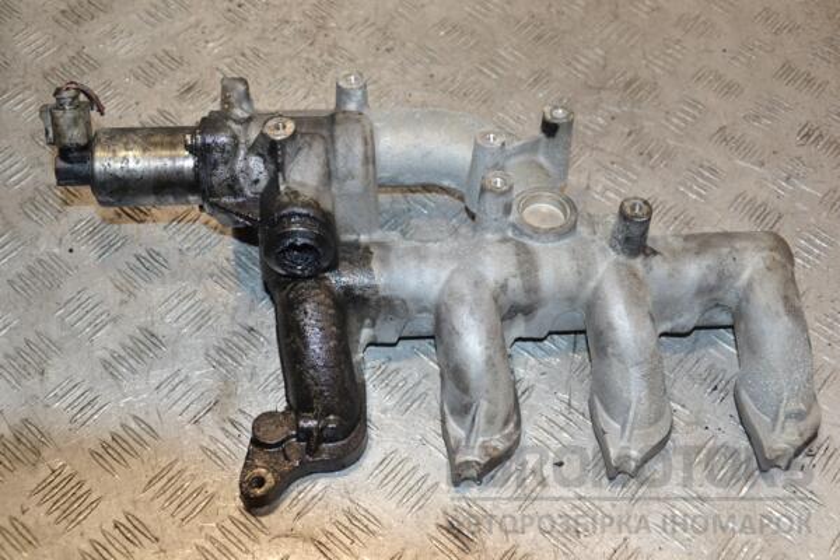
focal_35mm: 45
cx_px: 420
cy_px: 280
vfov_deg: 29.9
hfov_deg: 43.6
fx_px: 1050
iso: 800
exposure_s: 1/200
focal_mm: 30
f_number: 5
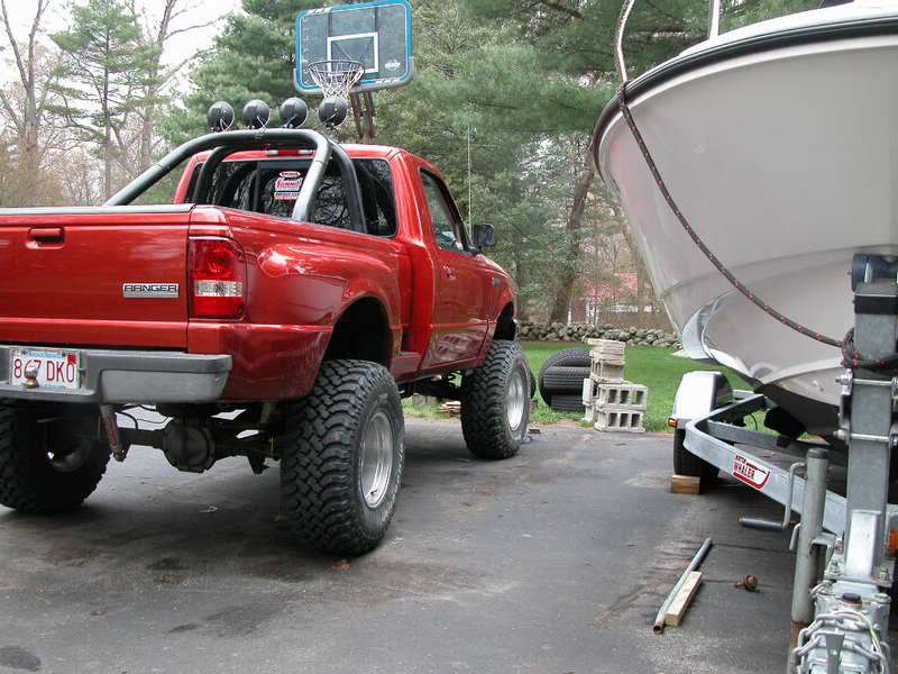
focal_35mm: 36
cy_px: 337
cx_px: 449
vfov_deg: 39.7
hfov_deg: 51.4
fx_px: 934
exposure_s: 1/62.6
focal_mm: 9.5
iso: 100
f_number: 3.2
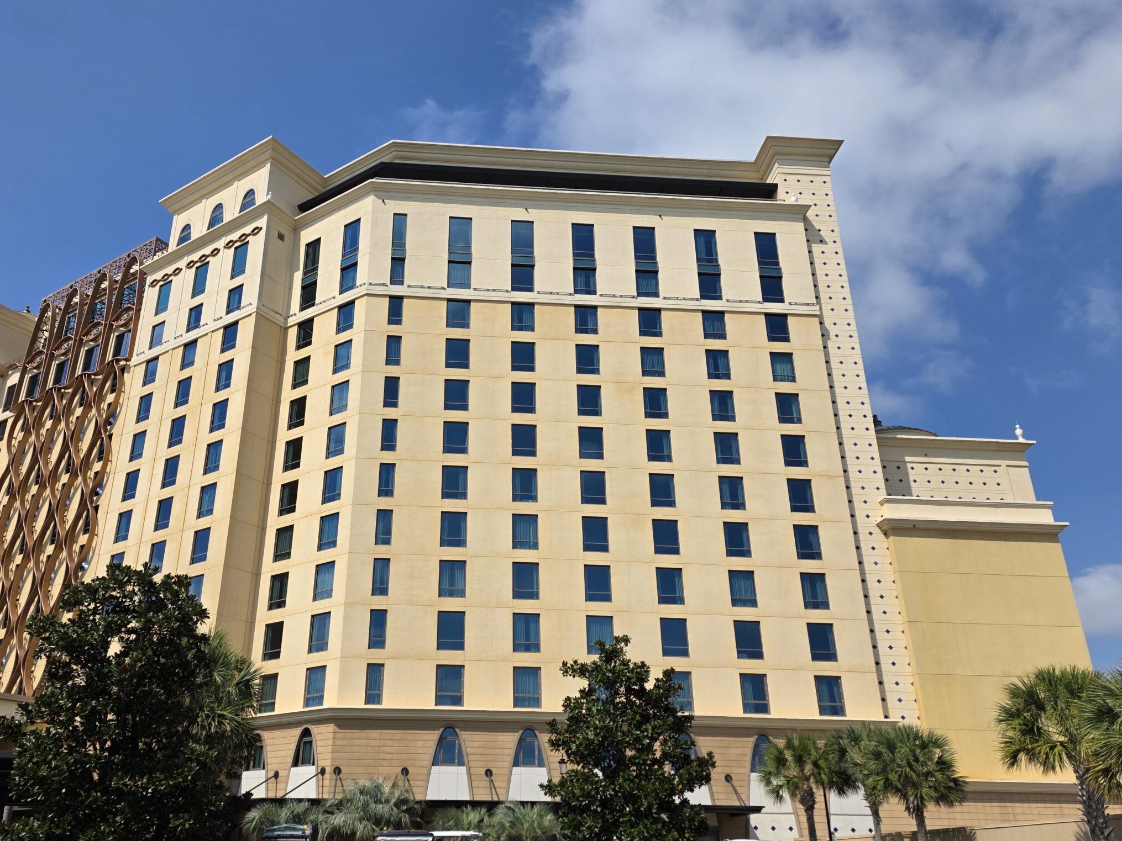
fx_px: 940
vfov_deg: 48.2
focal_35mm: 29
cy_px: 426
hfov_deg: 61.4
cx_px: 483
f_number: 1.7
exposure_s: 1/7944
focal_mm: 6.3
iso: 64
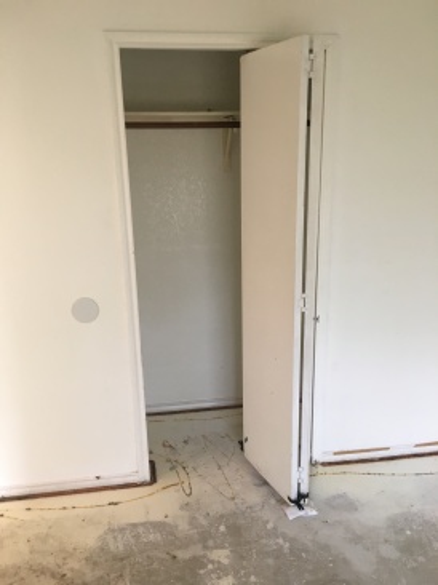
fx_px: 490
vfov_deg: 61.7
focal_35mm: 29
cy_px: 292
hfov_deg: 48.2
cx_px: 219
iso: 64
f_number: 2.2
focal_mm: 4.15
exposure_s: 1/30
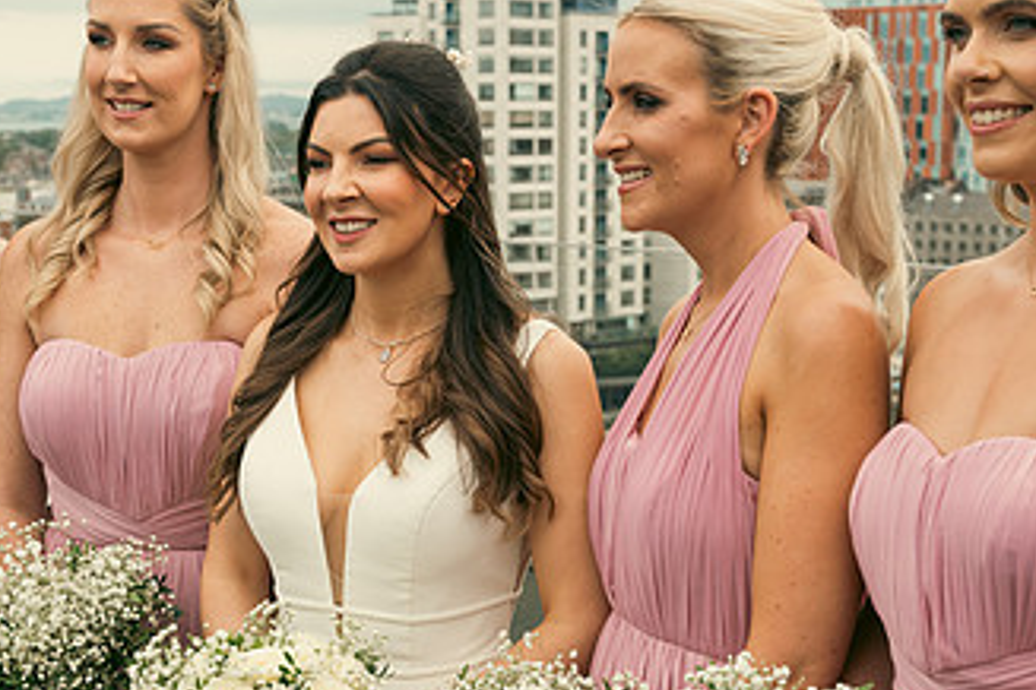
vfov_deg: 19.2
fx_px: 2043
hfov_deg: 28.4
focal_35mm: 71
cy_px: 413
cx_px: 463
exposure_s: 1/250
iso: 160
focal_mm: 40
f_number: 6.3
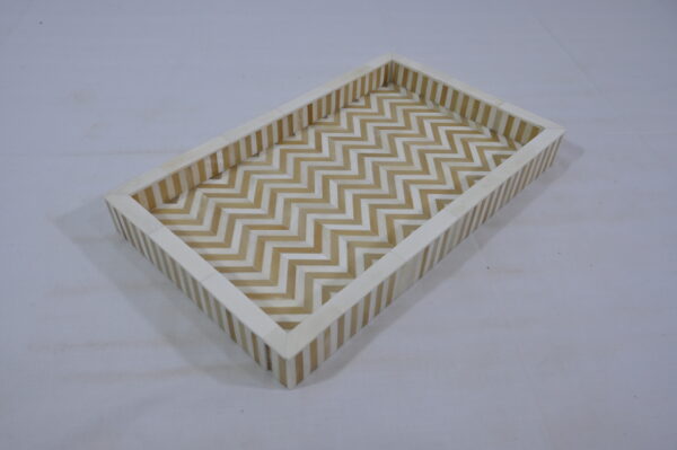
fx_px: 573
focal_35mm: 30
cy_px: 225
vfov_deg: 42.9
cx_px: 338
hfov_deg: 61.1
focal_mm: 30.5
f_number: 9
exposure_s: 1/125
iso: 500
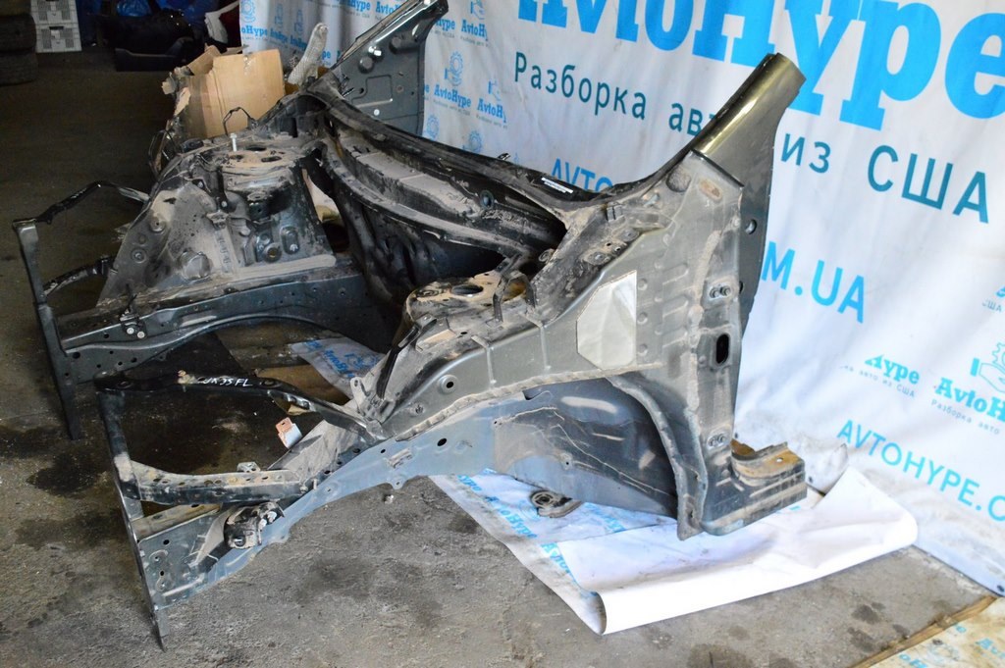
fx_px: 1004
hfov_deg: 53.2
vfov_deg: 36.8
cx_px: 502
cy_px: 334
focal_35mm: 36
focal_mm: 24
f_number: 7.1
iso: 6400
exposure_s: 1/200
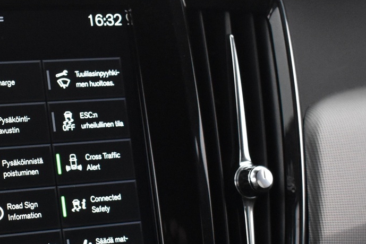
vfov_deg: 14.3
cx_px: -7
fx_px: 968
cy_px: 203
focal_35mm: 95
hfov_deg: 20.7
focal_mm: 27
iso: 3200
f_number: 4
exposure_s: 1/30
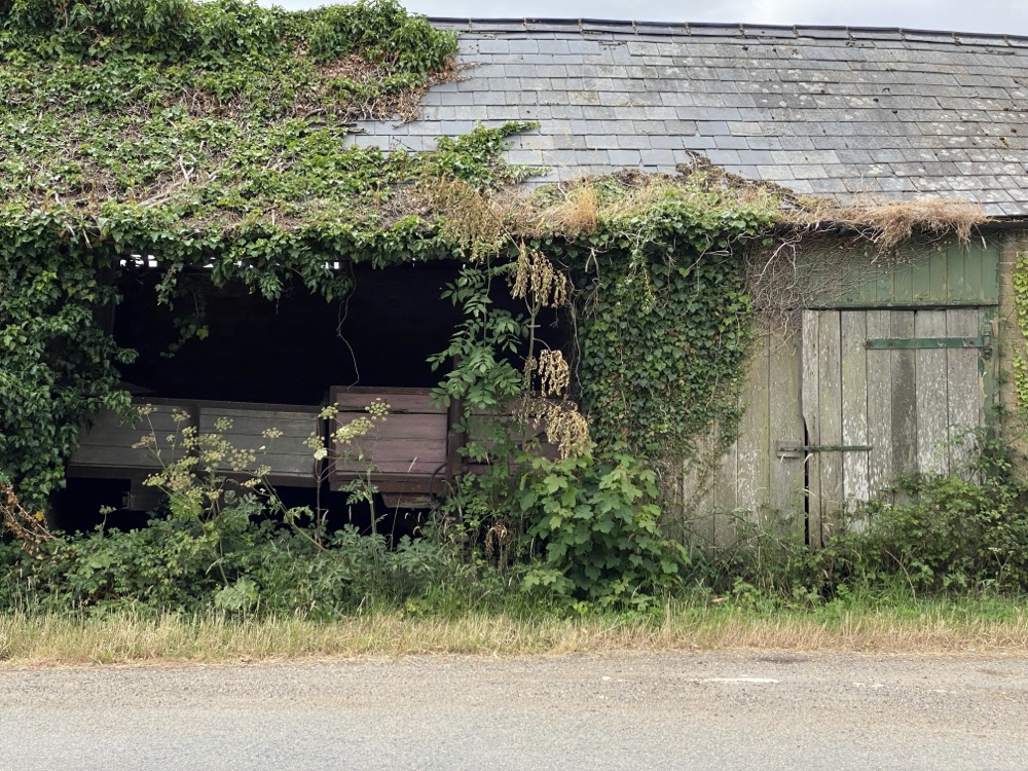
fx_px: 1544
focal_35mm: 52
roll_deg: -0.8
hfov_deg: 36.8
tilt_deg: +3.5
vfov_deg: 28.0
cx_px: 514
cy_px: 386
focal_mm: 6
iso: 20
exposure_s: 1/1261
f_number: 2
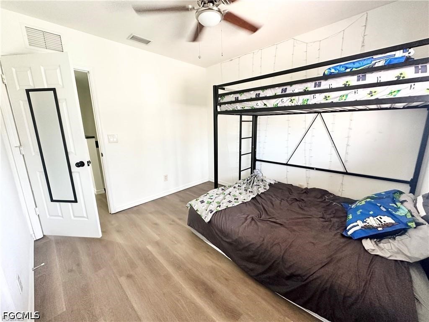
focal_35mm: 14
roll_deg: +1.3
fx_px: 174
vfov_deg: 85.7
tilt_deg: -11.4
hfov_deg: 102.1
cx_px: 214
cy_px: 161
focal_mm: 2.22
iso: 320
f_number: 2.2
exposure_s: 1/60
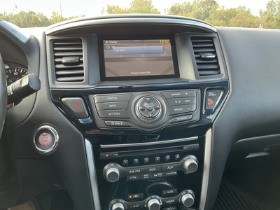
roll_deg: +2.4
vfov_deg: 49.7
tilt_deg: -15.7
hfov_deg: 63.4
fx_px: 226
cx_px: 140
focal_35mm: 28
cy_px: 105
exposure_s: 1/100
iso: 64
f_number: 1.8
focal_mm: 3
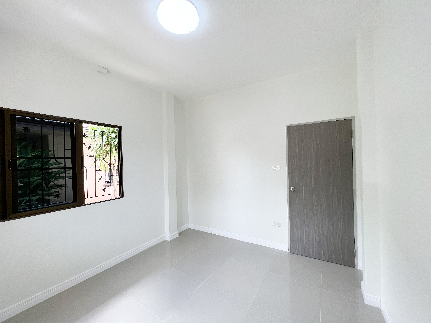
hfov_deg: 106.2
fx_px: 162
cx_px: 216
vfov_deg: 89.9
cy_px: 162
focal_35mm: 13
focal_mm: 1.57
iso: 50
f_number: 1.8
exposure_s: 1/99
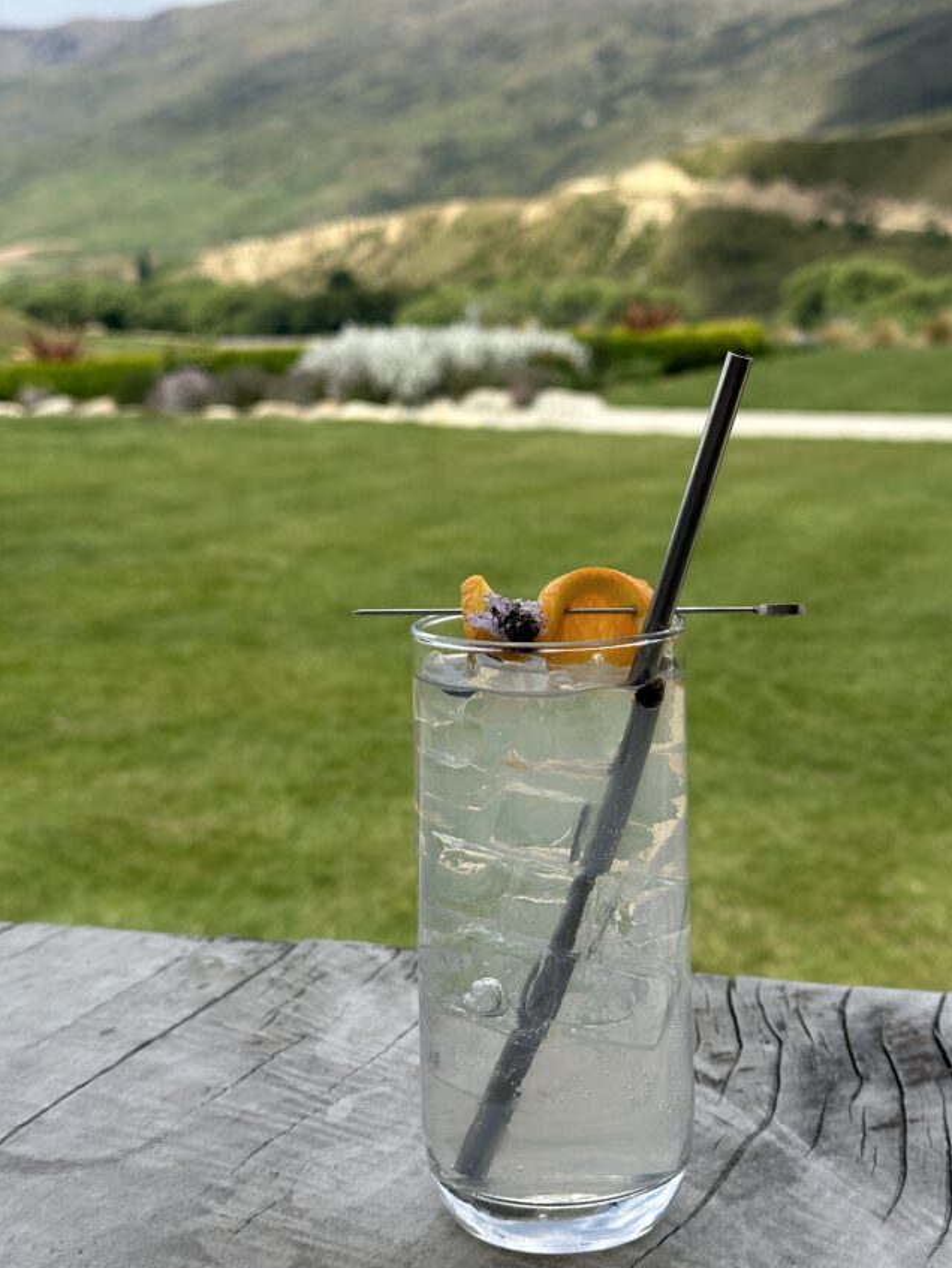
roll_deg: +0.8
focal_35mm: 58
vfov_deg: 33.2
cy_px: 645
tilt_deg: -9.7
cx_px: 549
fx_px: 2125
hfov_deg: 25.2
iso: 64
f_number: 1.78
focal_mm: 6.86
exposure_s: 1/3876
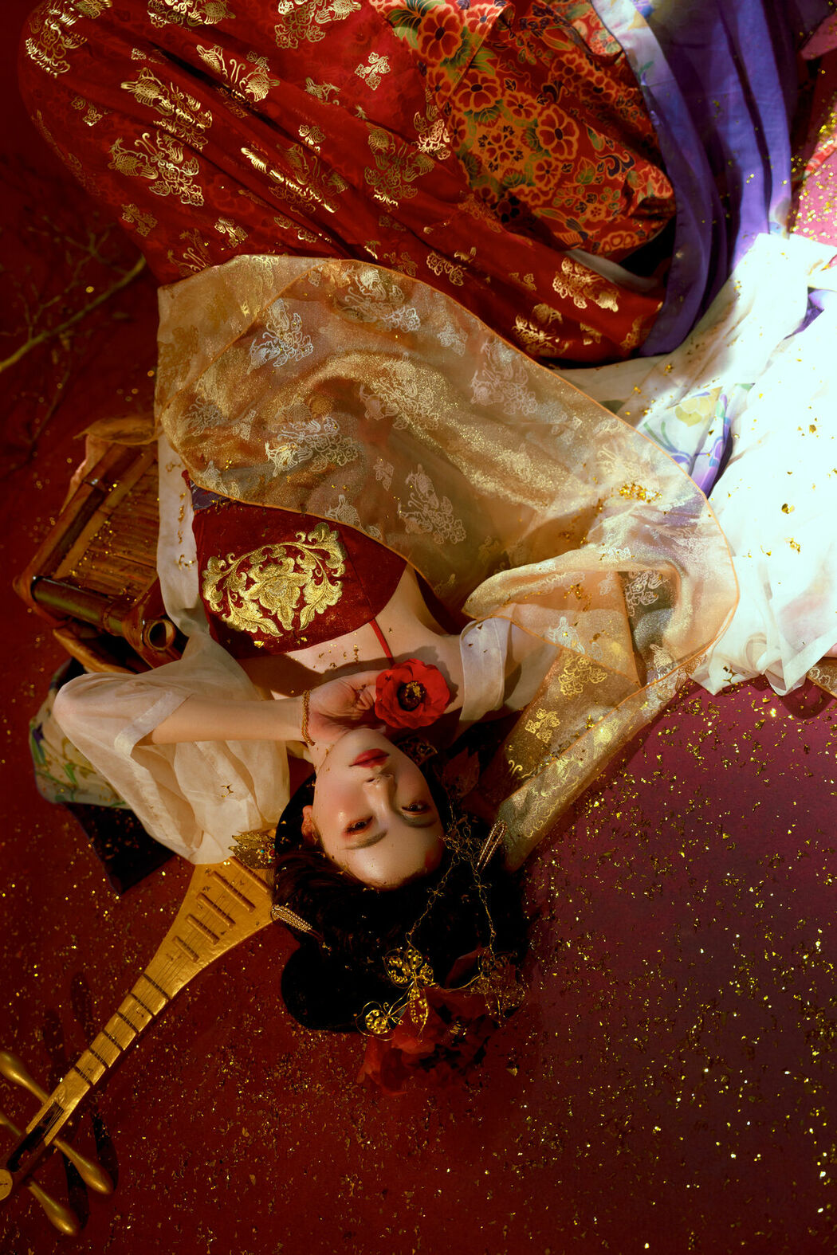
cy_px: 628
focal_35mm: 34
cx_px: 418
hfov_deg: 38.9
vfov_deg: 55.8
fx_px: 1186
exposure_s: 1/400
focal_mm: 34
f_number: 2.8
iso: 1000
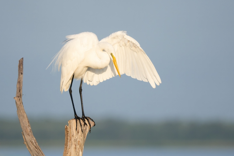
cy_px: 78
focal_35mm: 840
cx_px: 117
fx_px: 5459
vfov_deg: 1.6
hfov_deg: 2.5
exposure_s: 1/2500
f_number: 6.3
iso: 1600
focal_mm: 560
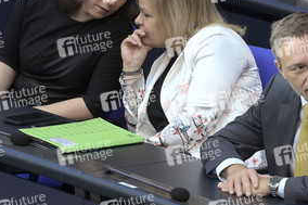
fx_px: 6524
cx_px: 208
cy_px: 72
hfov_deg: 2.7
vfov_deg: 1.8
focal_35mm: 763
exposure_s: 1/250
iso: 8000
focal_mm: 480
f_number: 8
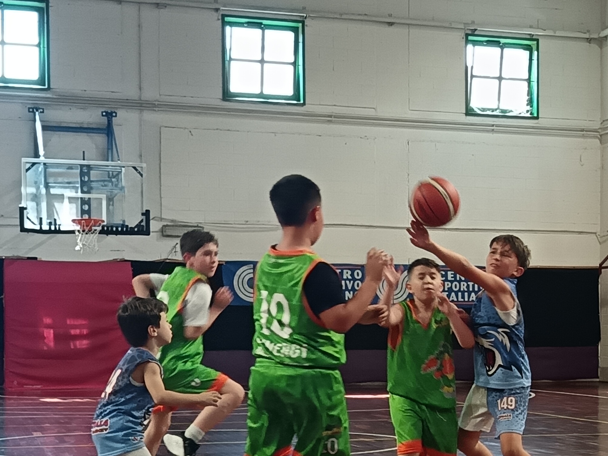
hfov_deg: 21.8
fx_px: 1546
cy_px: 398
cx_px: 544
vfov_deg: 16.6
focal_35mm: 88
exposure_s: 1/100
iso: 1434
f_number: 1.75
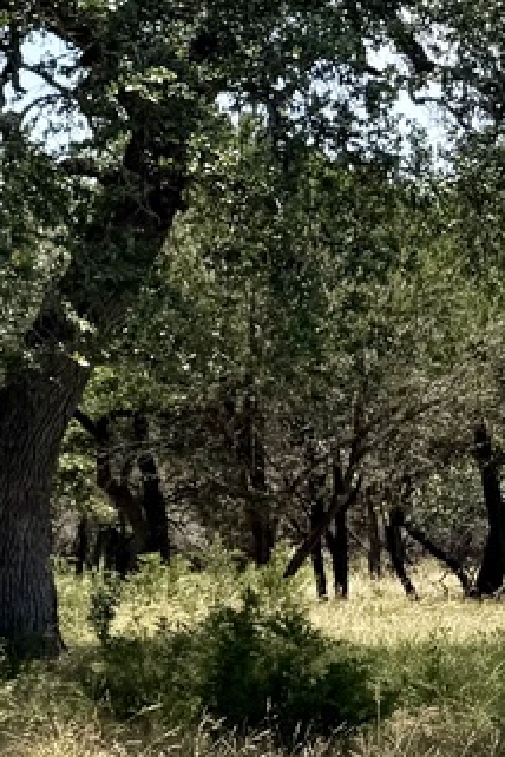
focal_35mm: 112
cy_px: 264
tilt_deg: +5.3
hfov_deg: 9.7
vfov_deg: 18.2
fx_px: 2356
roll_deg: +1.4
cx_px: -958
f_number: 1.78
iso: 80
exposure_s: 1/2525
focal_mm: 6.76
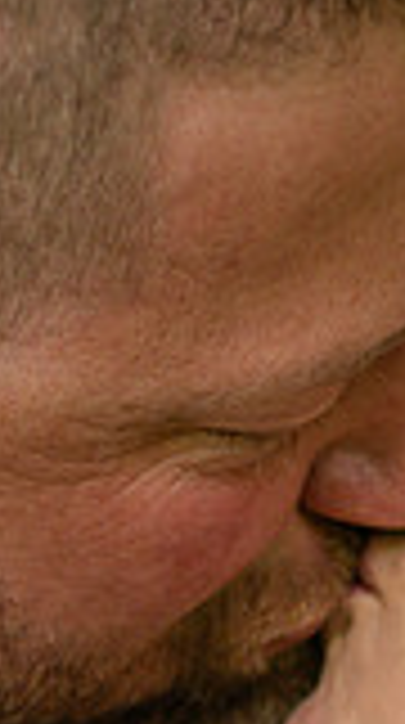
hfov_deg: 3.5
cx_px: 437
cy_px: 346
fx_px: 6599
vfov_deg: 6.3
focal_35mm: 344
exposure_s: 1/1000
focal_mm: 85
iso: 640
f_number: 3.5
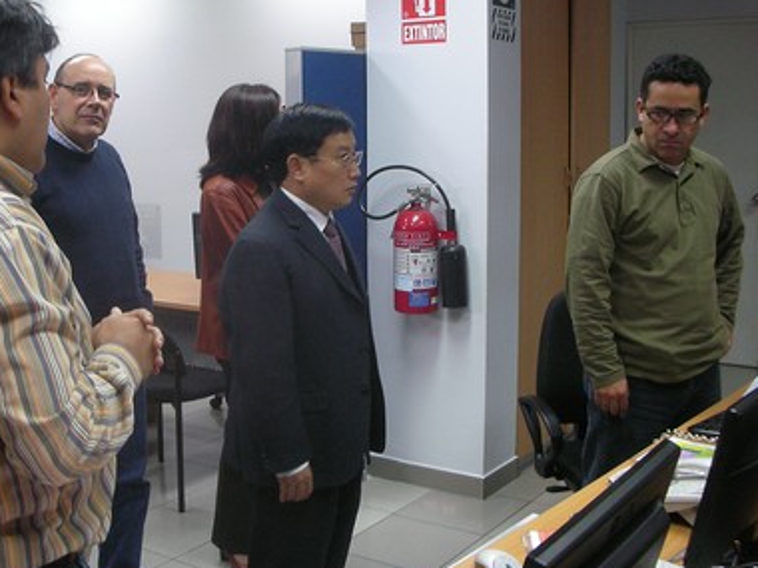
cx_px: 301
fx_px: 1007
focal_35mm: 46
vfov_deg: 31.5
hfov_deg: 41.0
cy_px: 238
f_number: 2.8
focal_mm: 5.8
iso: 164
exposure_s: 1/30
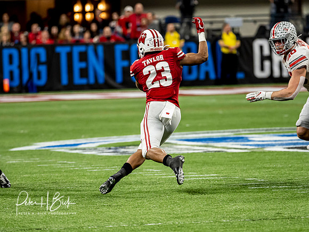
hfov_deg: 3.9
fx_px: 4586
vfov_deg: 2.9
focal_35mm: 514
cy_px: 142
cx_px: 144
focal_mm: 200
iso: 1250
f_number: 2.8
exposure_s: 1/1000
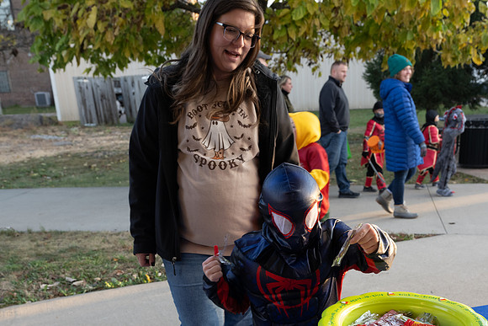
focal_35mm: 39
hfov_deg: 49.3
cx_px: 298
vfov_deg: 33.2
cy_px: 264
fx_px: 528
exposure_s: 1/160
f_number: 5
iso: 500
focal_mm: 24
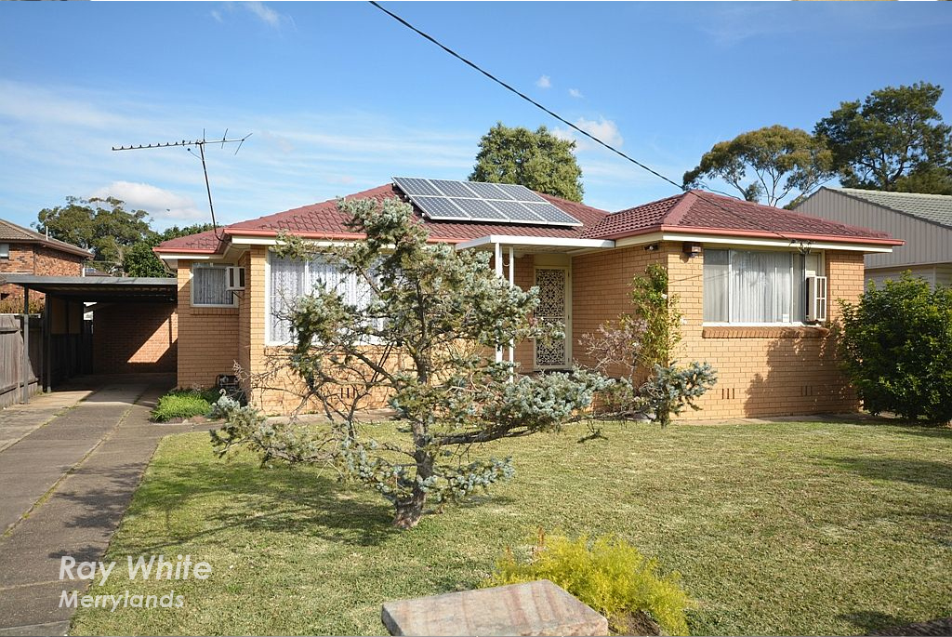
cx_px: 476
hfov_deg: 100.3
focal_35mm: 15
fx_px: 397
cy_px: 318
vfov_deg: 77.5
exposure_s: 1/60
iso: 220
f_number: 4
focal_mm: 10
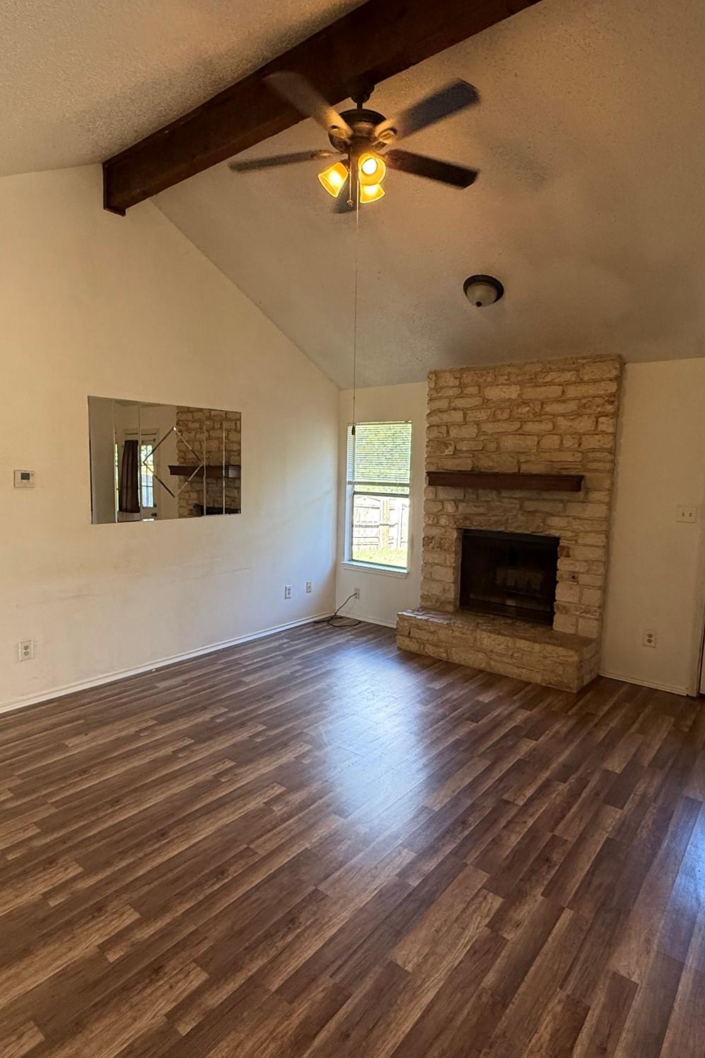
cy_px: 531
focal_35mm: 20
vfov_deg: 84.0
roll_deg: -1.4
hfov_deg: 61.9
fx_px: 587
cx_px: 334
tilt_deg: -6.2
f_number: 2.2
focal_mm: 2.22
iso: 320
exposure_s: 1/120
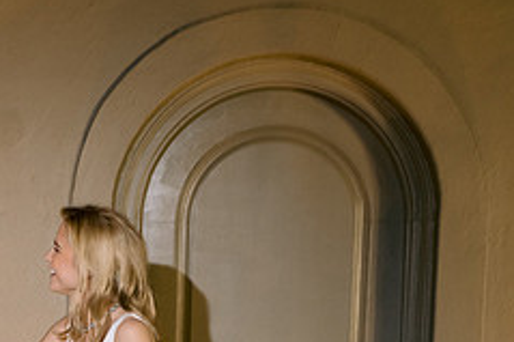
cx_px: 4
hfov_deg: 23.0
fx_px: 1213
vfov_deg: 15.6
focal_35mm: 85
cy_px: 388
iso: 1250
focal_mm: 35
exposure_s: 1/80
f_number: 4
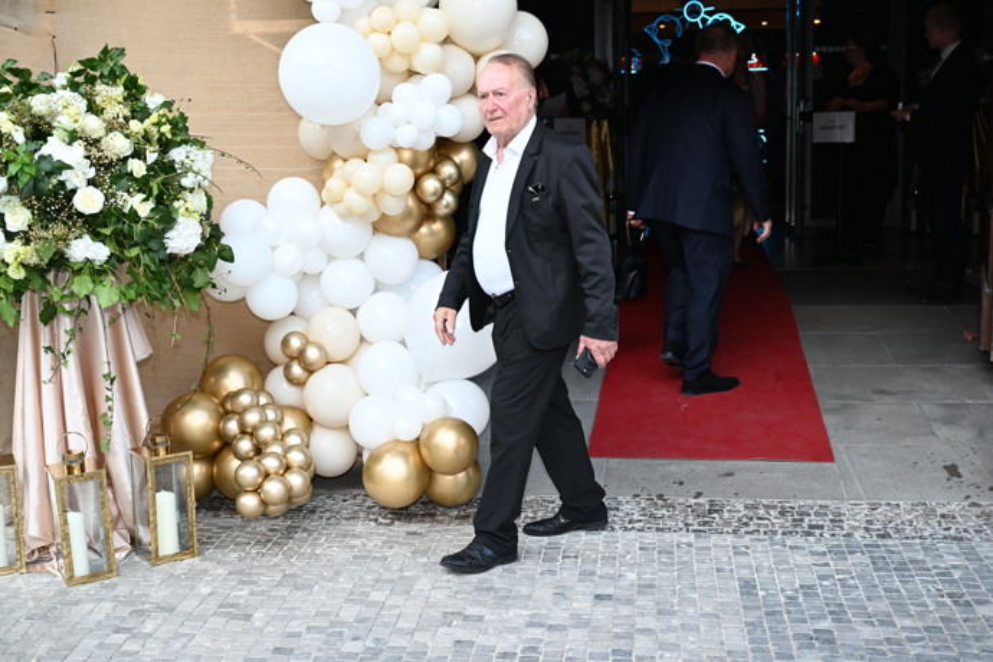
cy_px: 331
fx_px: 1296
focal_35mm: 47
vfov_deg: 28.6
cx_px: 496
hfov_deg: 41.9
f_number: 5.6
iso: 800
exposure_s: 1/250
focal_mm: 47
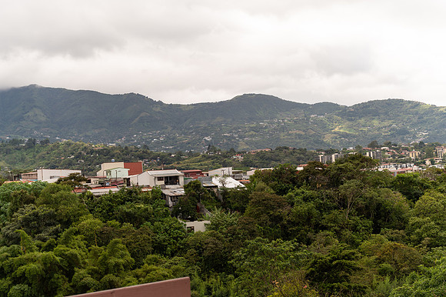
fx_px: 718
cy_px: 148
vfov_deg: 23.4
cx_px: 223
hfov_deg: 34.5
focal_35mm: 58
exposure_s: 1/500
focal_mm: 58
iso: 100
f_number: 4.5
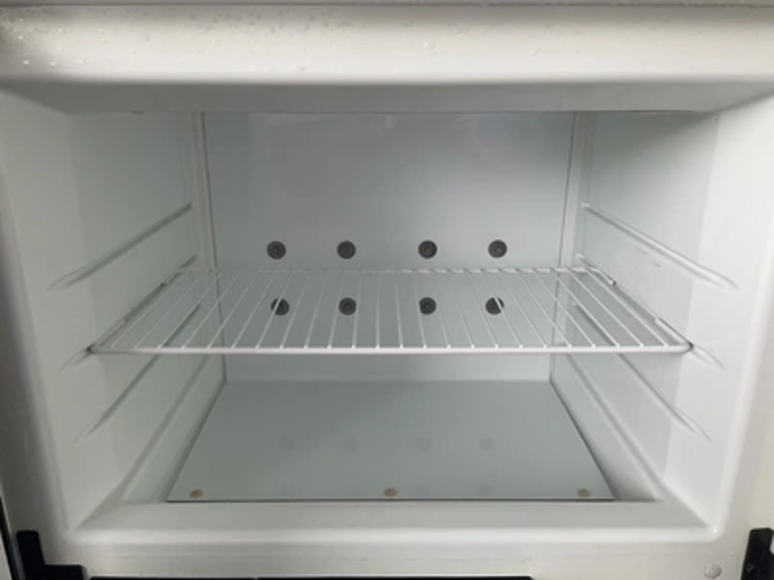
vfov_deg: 48.2
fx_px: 648
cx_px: 387
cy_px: 290
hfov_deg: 61.7
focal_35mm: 29
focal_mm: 3
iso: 25
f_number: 1.8
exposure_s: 1/122
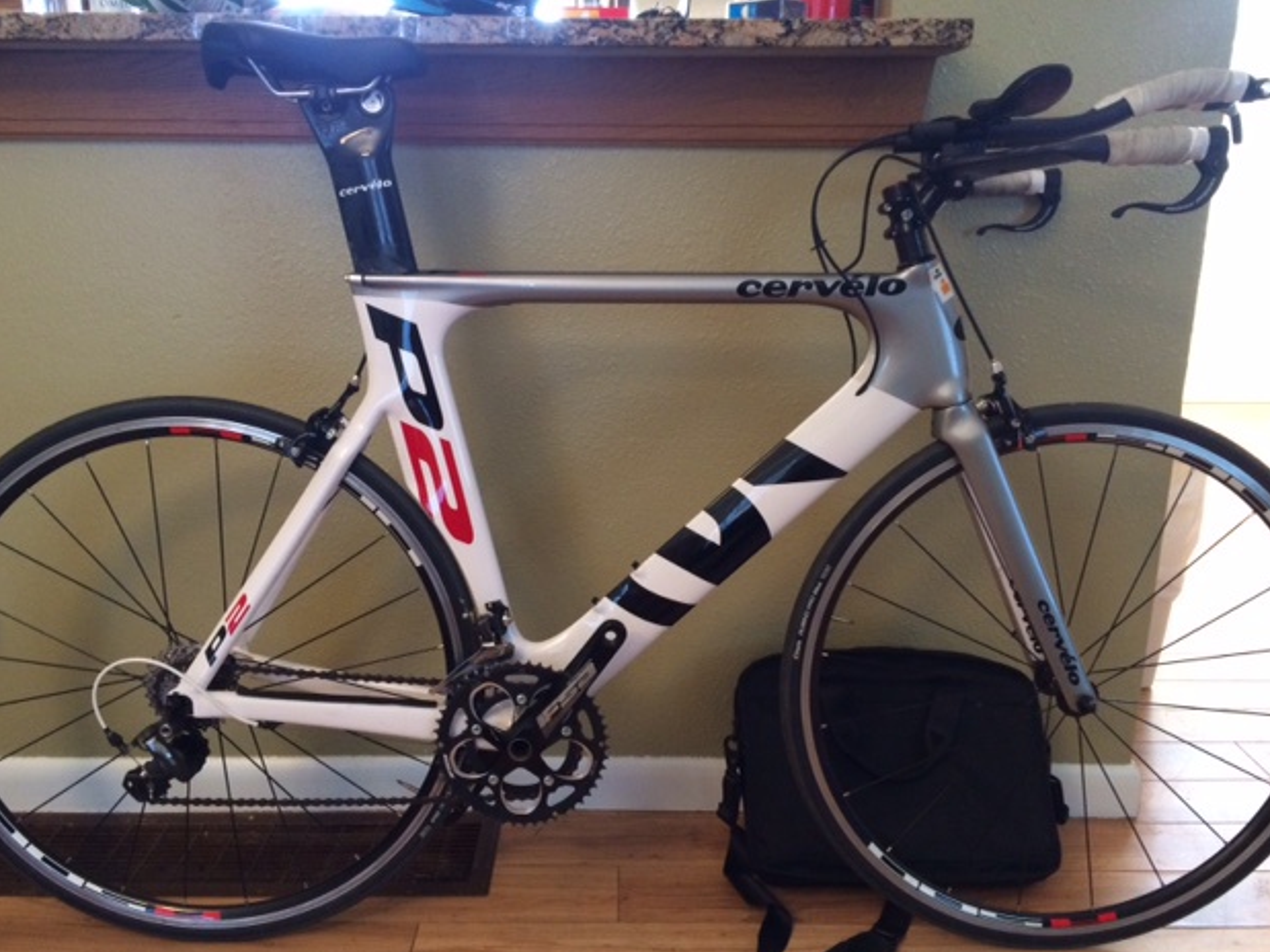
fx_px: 1100
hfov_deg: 60.0
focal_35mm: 30
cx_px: 620
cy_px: 490
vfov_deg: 46.8
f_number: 2.2
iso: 250
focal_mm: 4.15
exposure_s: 1/30
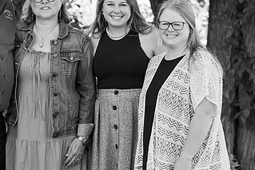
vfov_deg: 6.6
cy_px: 54
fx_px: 1481
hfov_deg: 9.8
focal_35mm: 209
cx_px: 34
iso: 250
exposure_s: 1/125
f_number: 4
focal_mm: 115
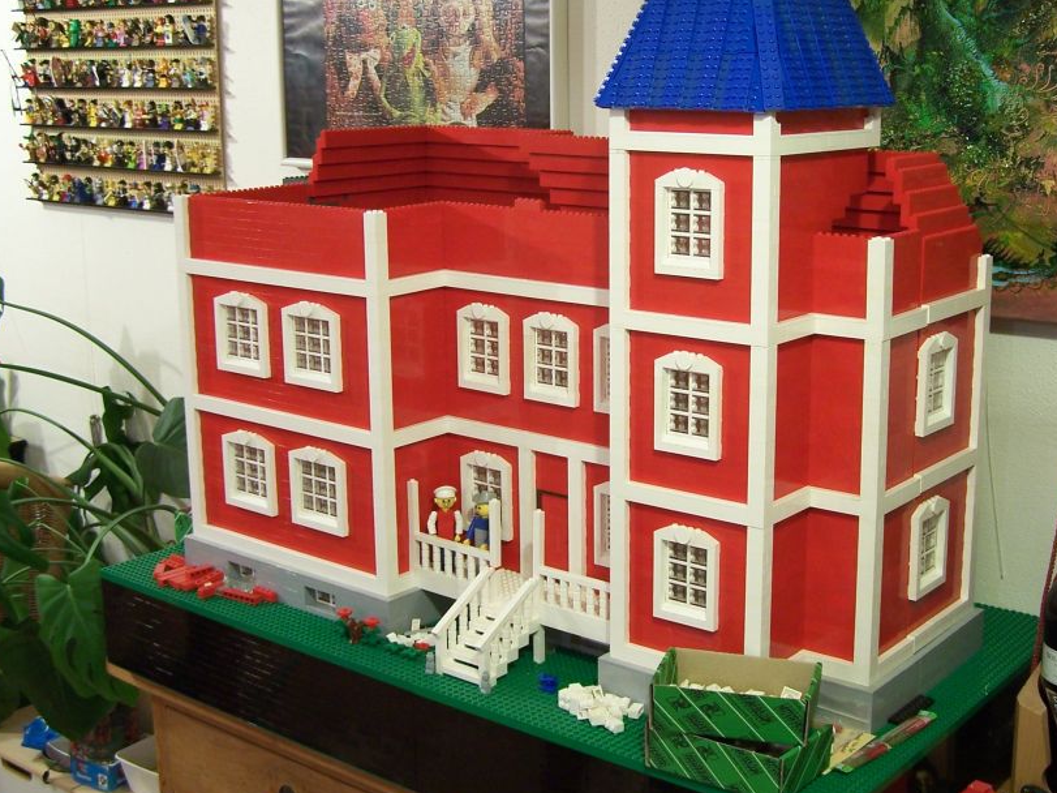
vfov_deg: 30.2
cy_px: 352
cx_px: 592
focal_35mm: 48
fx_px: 1465
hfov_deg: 39.6
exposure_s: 1/3
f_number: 2.8
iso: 80
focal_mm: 6.3
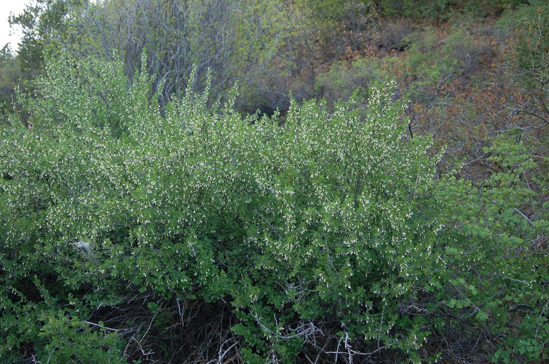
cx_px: 274
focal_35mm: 46
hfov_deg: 42.4
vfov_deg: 28.9
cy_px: 182
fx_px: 708
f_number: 4
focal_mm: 31
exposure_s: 1/60
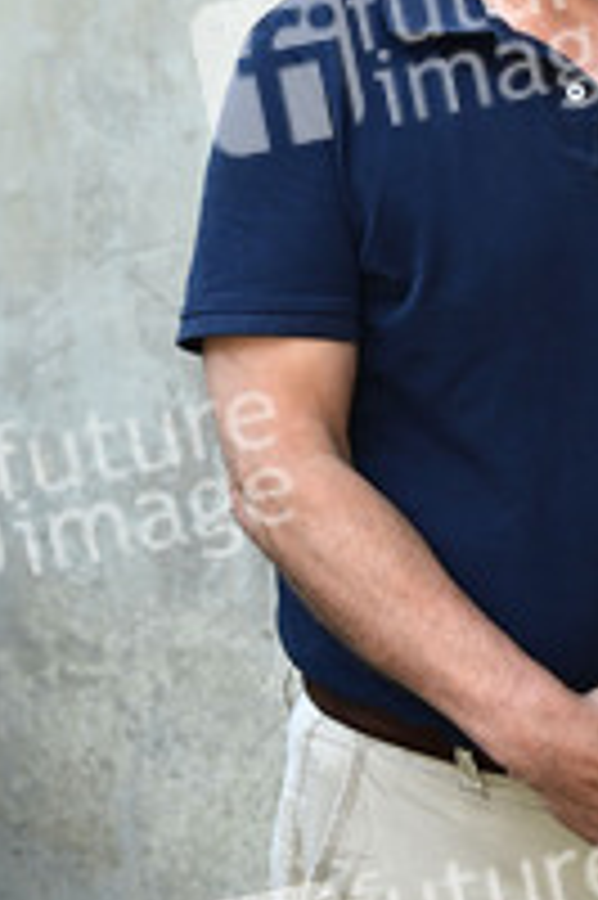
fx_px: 2446
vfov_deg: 20.7
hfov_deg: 13.8
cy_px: 274
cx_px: 553
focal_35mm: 98
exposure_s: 1/200
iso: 640
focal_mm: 49
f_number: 4
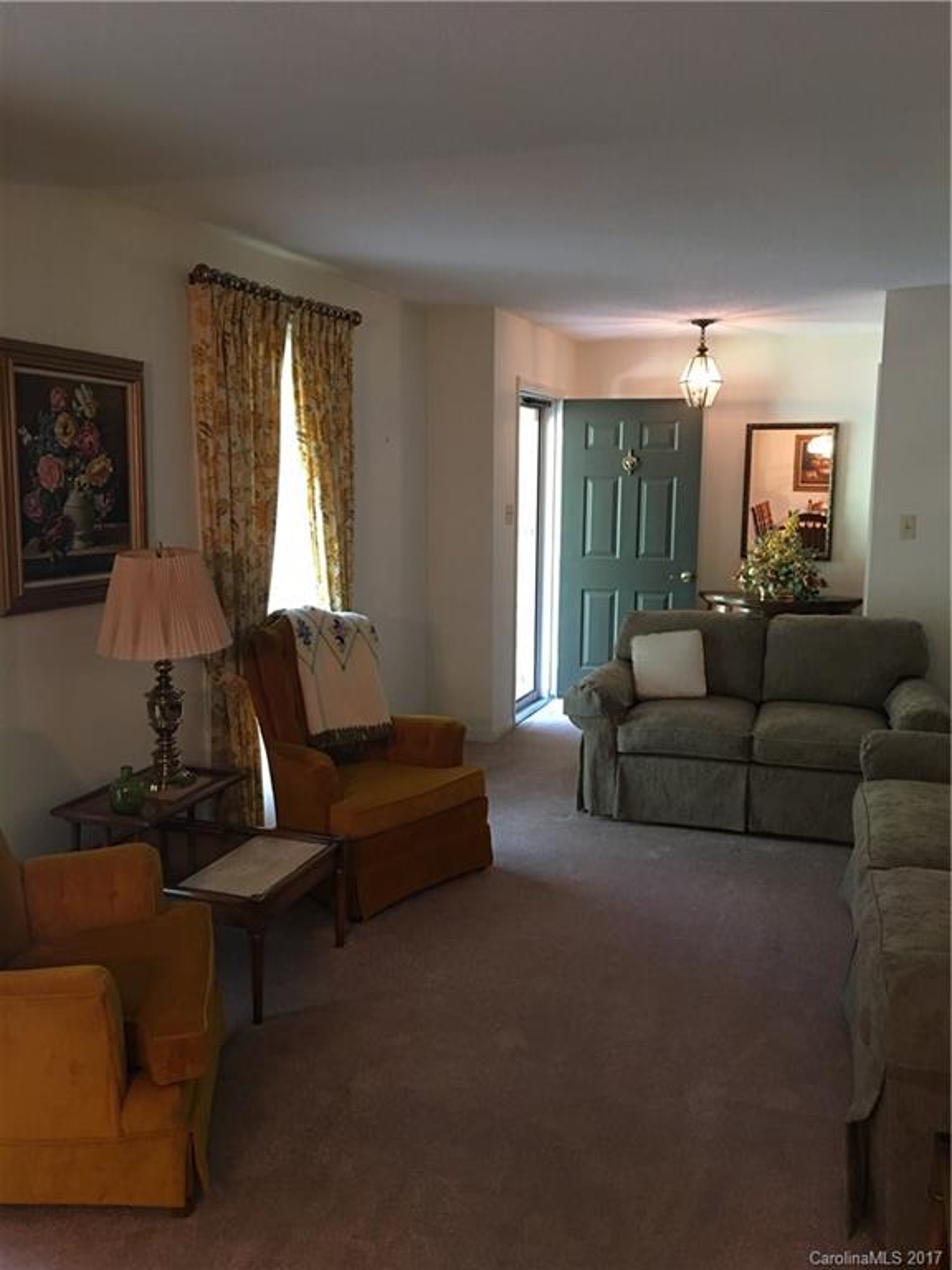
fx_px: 1063
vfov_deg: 61.7
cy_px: 635
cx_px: 476
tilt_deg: -6.8
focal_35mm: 29
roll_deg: -0.9
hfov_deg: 48.2
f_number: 2.2
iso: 80
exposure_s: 1/8
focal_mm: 4.15
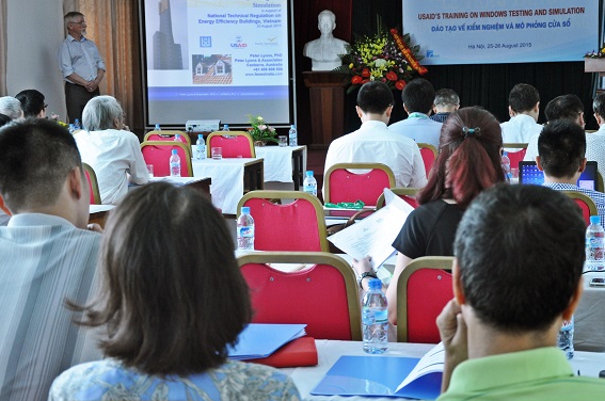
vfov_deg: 19.7
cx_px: 330
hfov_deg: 29.3
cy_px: 172
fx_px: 1158
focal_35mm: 69
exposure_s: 1/60
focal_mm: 38
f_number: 4.5
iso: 640
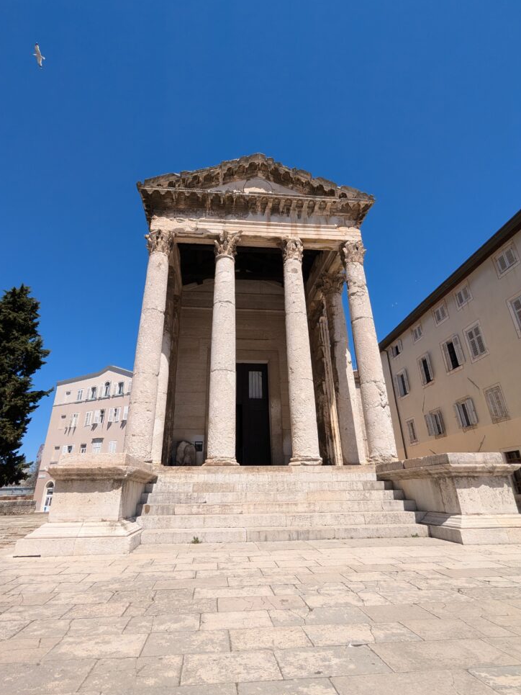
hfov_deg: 74.7
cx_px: 249
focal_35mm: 17
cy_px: 343
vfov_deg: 91.0
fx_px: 341
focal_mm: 2.35
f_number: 2.2
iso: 47
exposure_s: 1/1821
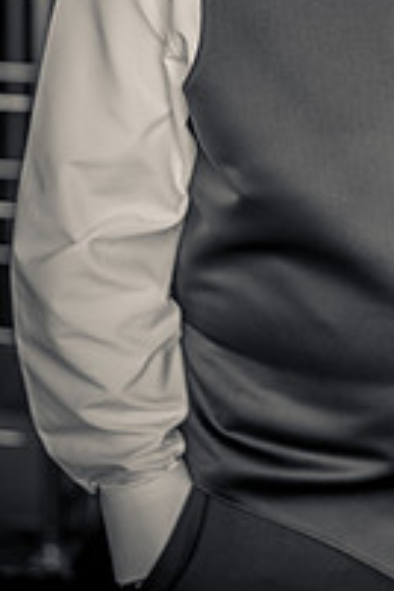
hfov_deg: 12.1
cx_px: 388
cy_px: -15
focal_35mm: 112
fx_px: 1839
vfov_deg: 17.8
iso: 320
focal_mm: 50
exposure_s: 1/400
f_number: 2.8
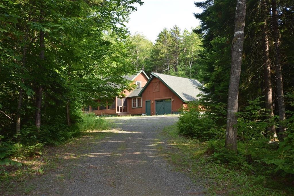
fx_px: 294
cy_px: 98
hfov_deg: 53.1
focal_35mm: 36
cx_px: 147
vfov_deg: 36.9
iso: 250
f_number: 5.6
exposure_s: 1/125
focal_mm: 24
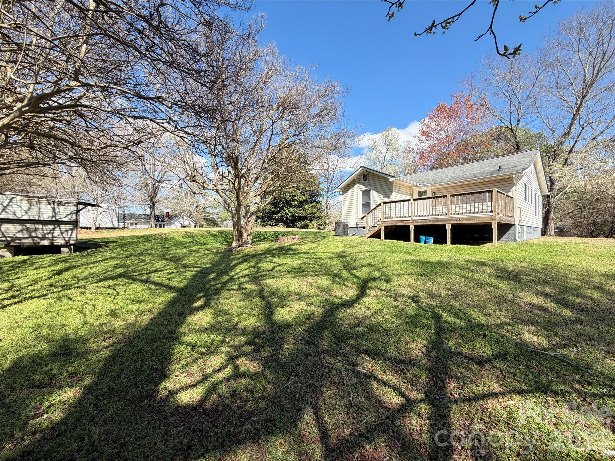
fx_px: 249
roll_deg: +0.2
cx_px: 308
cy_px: 230
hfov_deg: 102.1
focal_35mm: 14
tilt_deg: +1.9
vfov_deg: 85.7
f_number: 2.2
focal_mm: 2.22
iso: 50
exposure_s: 1/502
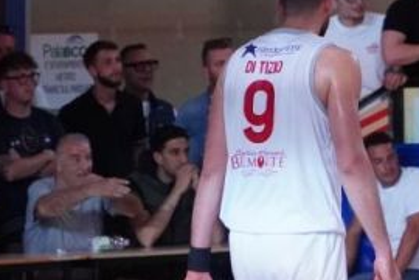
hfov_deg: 4.8
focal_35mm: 431
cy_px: 252
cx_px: 486
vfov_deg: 3.2
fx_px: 5022
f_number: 4
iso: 5000
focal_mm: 97
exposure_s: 1/800
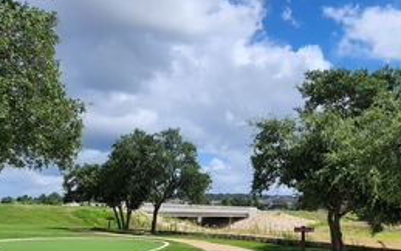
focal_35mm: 34
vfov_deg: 35.4
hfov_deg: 56.7
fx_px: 372
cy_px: 218
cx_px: 206
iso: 50
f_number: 2.2
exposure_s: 1/3657
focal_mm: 2.2
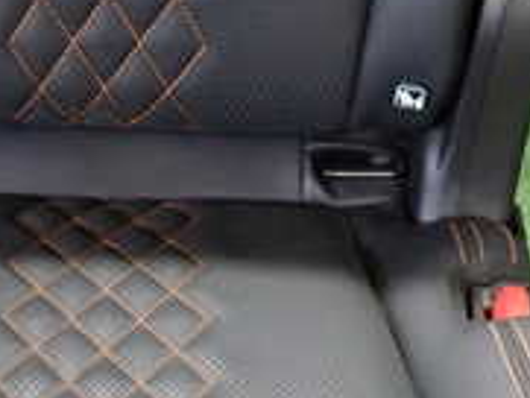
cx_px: 26
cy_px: 524
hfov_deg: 22.8
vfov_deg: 16.7
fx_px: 1272
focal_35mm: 83
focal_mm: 4.5
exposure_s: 1/30
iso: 250
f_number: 2
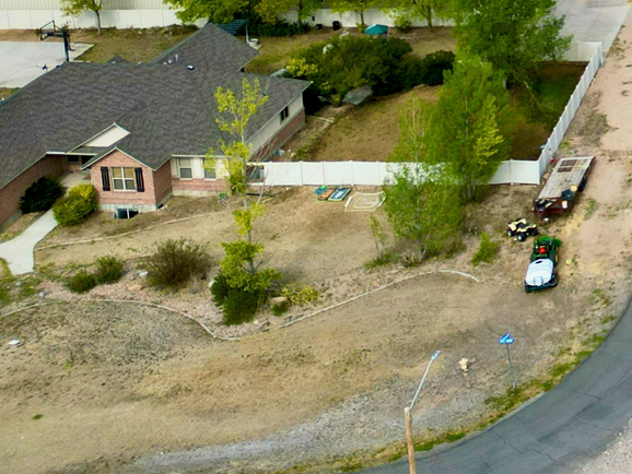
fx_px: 1553
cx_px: 1045
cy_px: -232
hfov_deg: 19.0
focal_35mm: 85
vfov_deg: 16.0
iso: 100
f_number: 1.7
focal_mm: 6.72
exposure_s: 1/2500
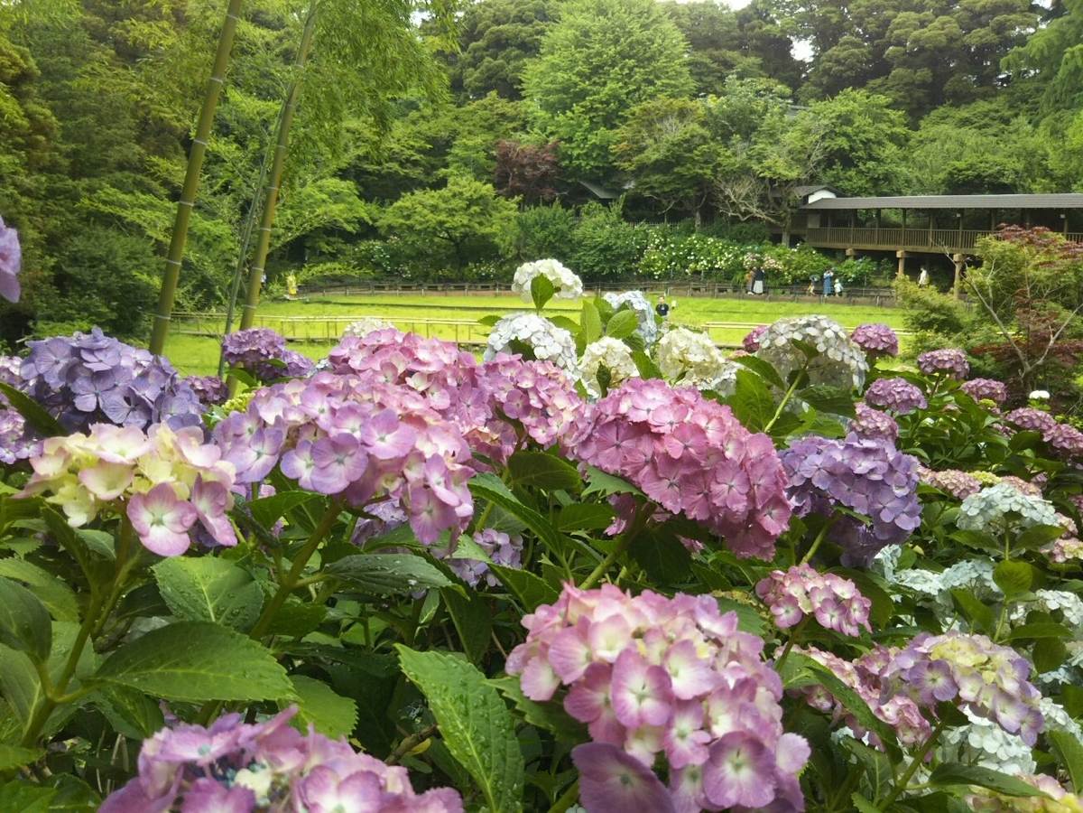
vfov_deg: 46.8
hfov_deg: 60.0
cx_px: 542
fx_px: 939
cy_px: 406
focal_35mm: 30
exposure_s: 1/120
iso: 40
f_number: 2.2
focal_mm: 4
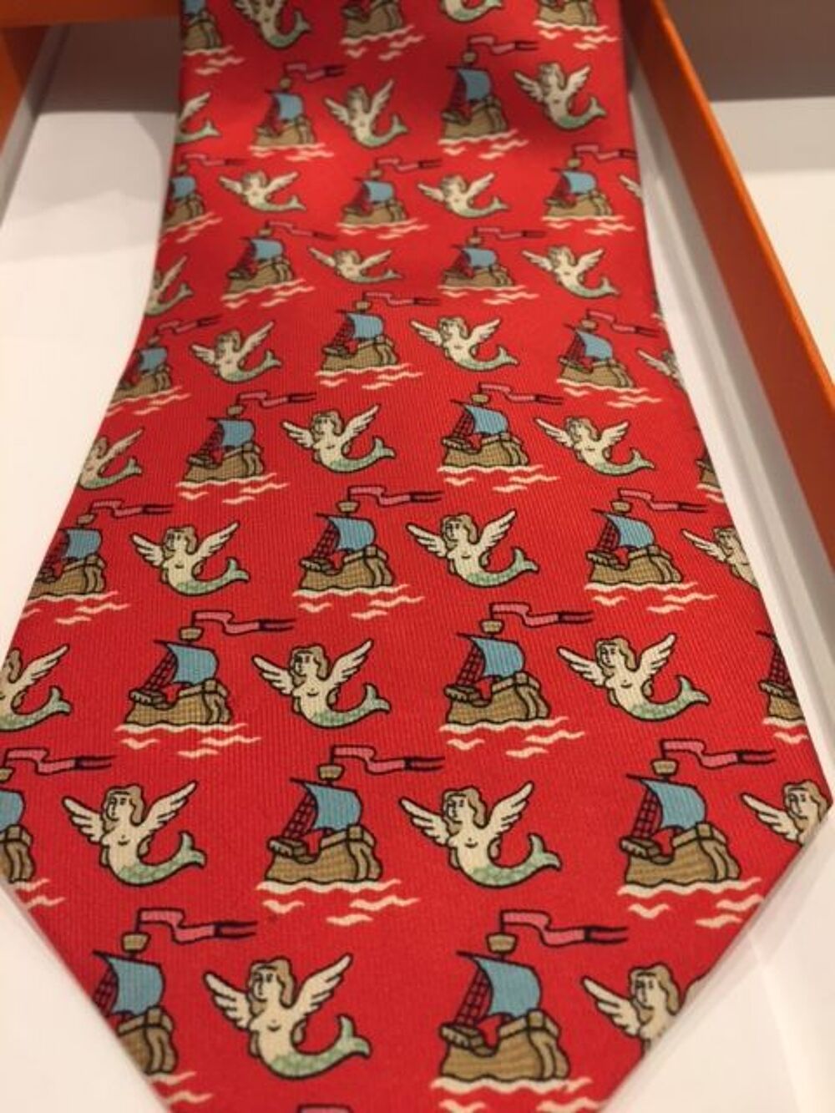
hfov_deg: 48.2
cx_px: 418
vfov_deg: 61.7
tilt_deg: -52.4
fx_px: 933
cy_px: 556
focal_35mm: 29
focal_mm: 4.15
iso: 100
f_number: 2.2
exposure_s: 1/33
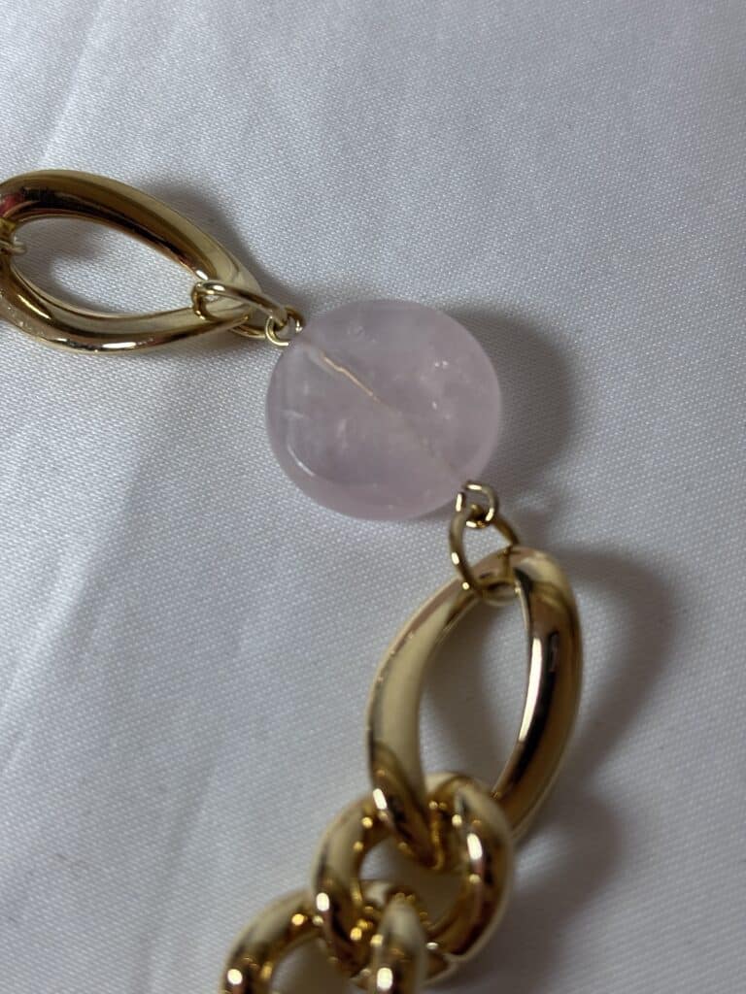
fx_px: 1494
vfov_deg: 36.8
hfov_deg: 28.0
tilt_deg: -66.1
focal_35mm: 52
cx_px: 373
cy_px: 497
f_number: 1.6
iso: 25
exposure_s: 1/117
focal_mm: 5.96
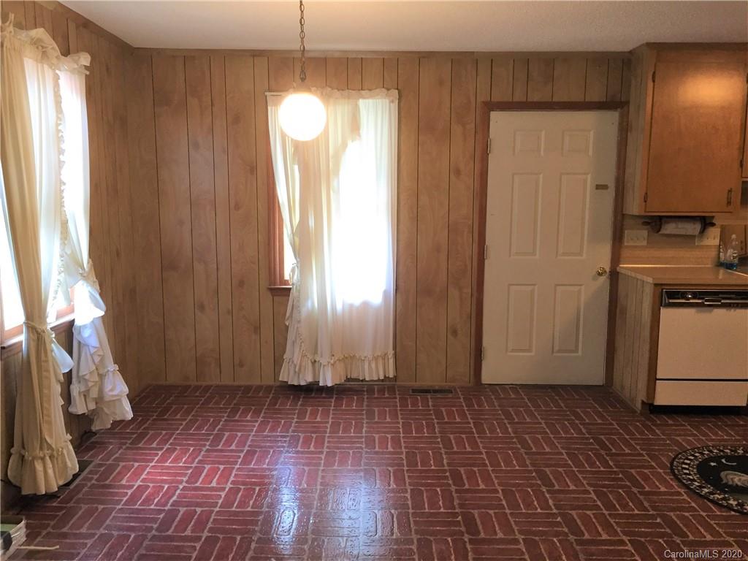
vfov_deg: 48.2
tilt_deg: -10.1
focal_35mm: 29
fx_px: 627
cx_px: 374
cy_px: 280
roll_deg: -1.4
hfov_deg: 61.7
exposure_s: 1/30
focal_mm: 4.15
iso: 100
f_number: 2.2
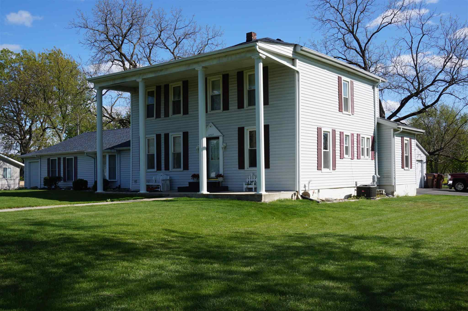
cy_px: 156
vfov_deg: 36.8
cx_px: 234
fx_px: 468
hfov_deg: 53.2
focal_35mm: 36
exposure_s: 1/80
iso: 100
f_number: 14
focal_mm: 24
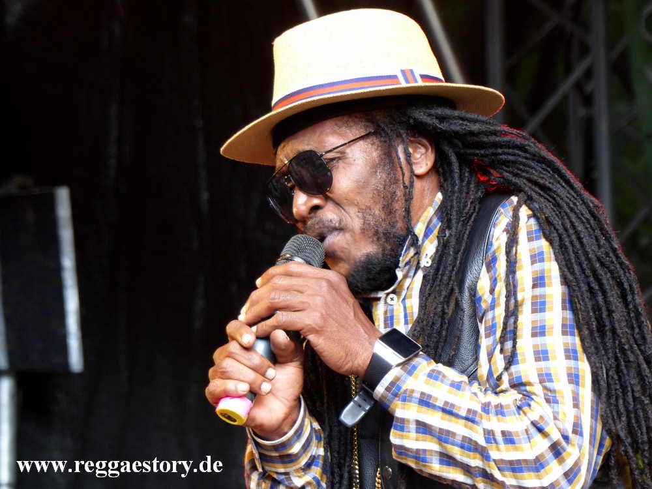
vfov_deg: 5.4
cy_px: 244
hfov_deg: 7.2
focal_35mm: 274
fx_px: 5161
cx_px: 326
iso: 320
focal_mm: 49.2
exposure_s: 1/80
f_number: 2.8
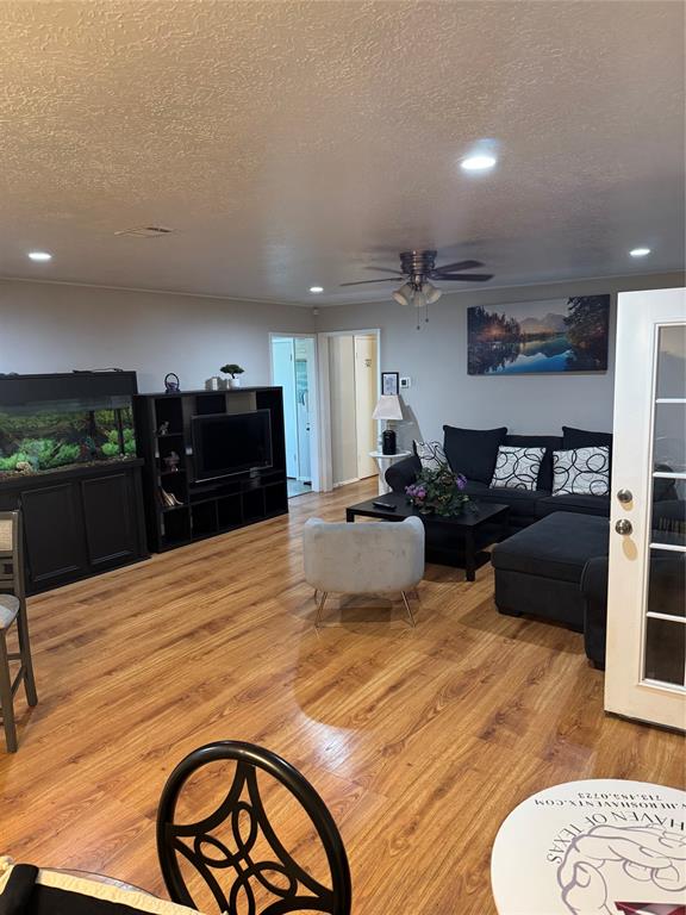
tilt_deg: -8.6
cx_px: 343
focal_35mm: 24
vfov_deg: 71.6
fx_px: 634
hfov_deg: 56.8
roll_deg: +2.7
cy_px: 458
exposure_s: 1/60
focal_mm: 6.76
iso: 320
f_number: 1.78
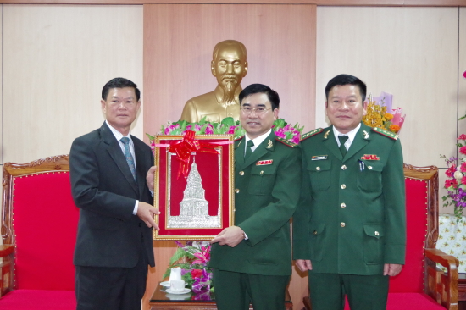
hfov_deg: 33.4
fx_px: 776
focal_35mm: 60
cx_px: 233
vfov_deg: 22.6
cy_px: 155
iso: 6400
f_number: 4.5
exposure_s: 1/100
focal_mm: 40
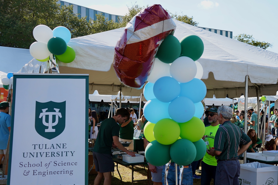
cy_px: 121
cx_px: 206
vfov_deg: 30.3
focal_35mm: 44
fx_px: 340
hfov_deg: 43.2
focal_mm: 28
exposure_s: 1/500
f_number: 4.5
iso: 100
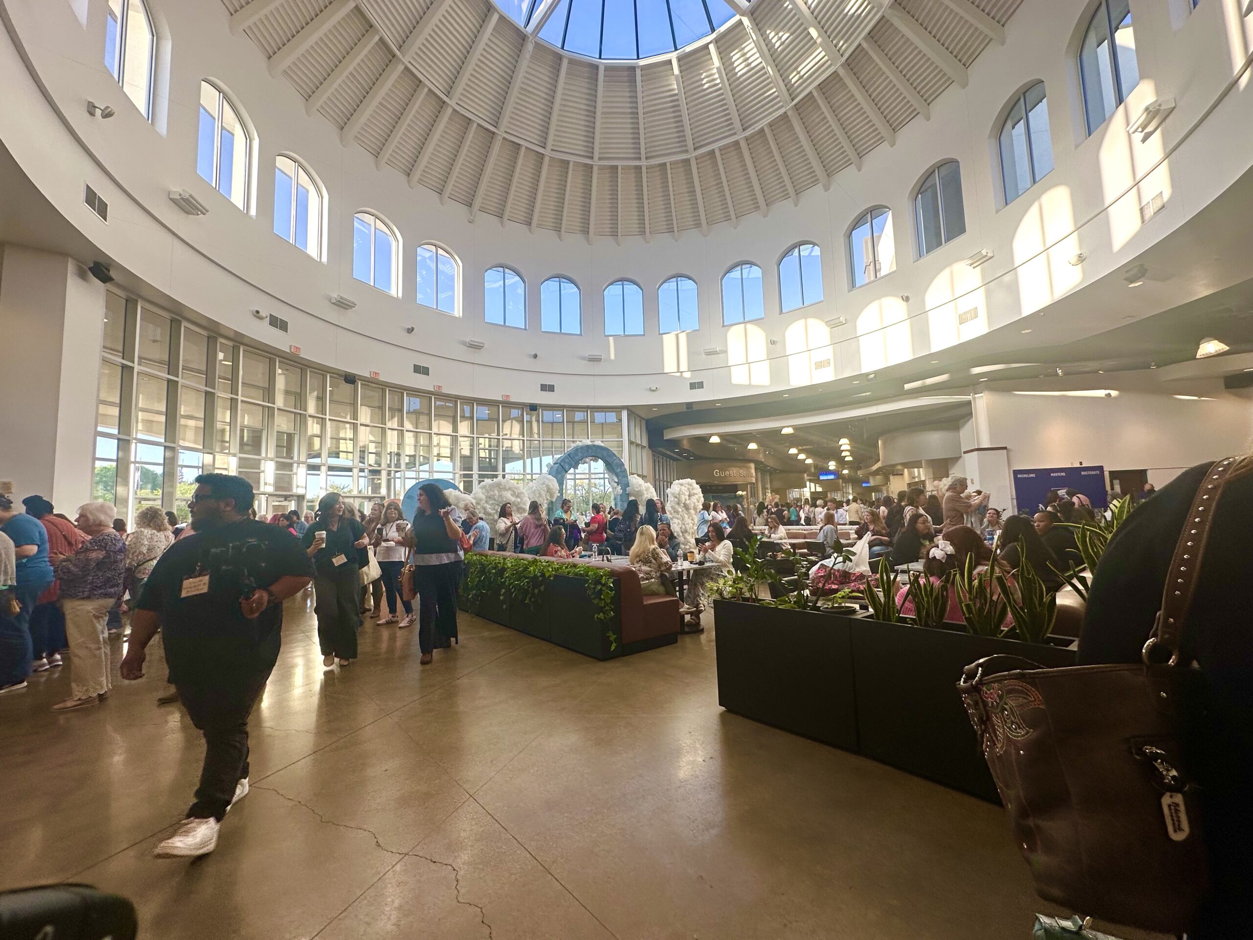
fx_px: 507
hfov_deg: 102.1
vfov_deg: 85.7
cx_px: 626
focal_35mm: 14
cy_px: 470
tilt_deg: +5.7
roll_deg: +1.4
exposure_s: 1/99
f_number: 2.2
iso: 40
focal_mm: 2.22
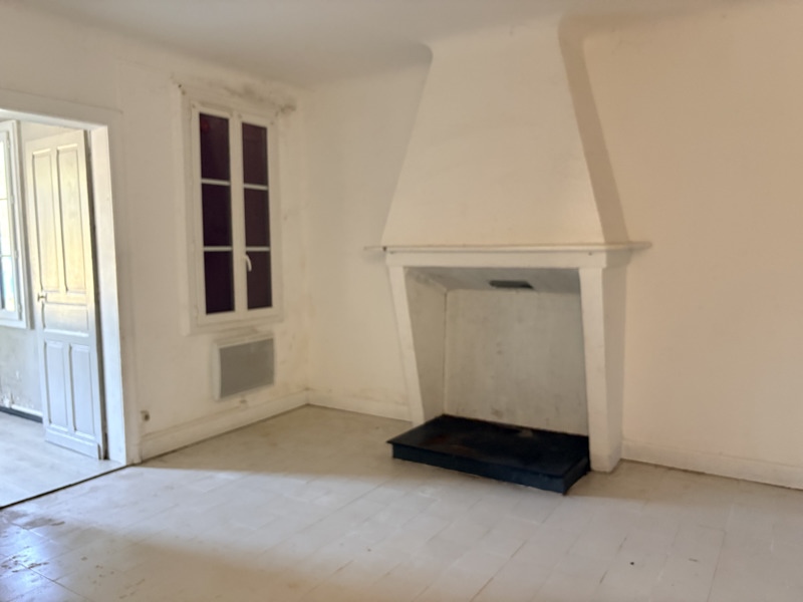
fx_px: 603
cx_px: 402
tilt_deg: -5.8
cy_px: 301
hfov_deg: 67.3
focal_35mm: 26
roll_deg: +0.4
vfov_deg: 53.1
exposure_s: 1/60
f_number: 1.6
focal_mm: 5.96
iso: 500
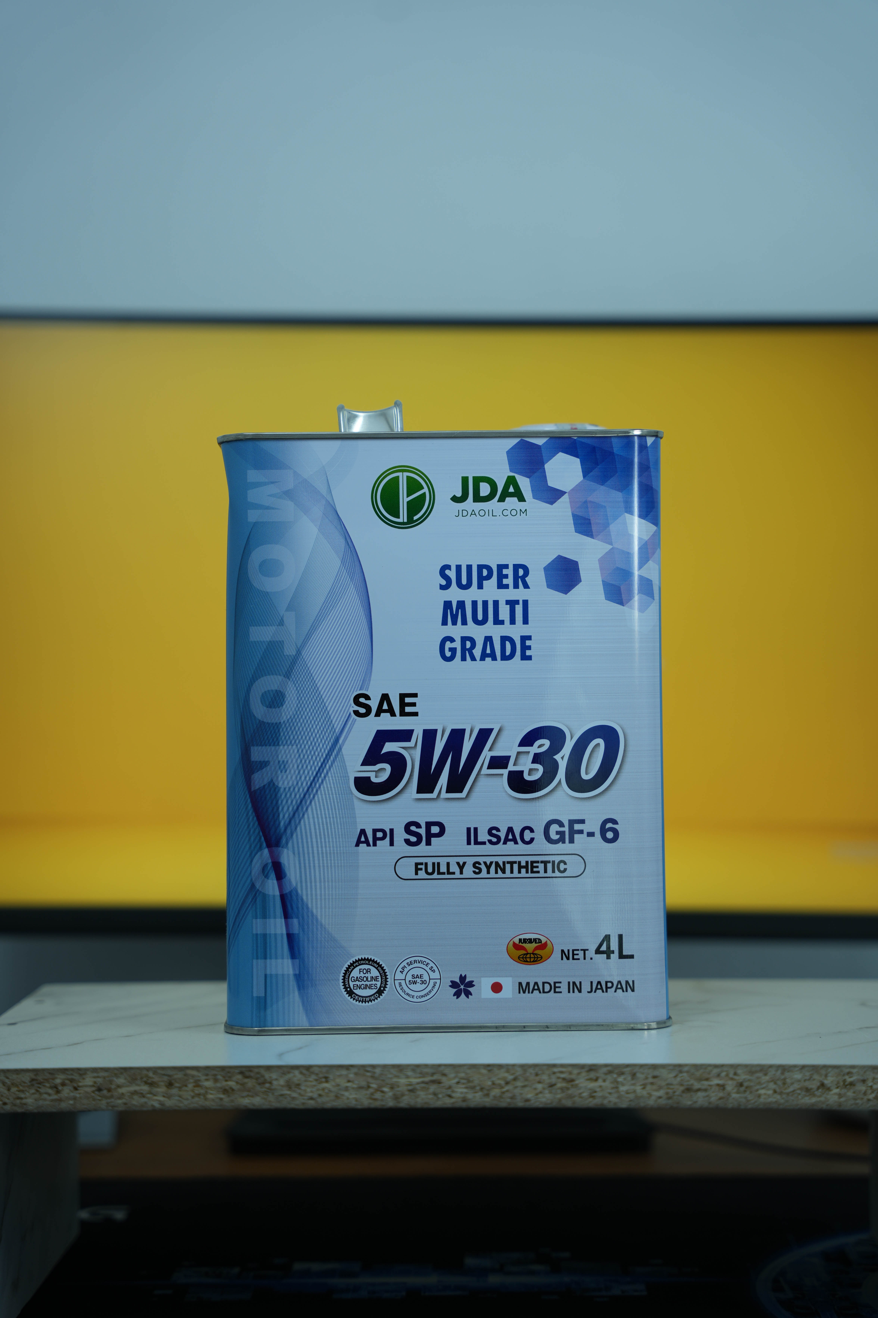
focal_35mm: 70
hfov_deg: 19.5
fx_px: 2561
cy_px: 659
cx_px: 439
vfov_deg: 28.8
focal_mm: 70
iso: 100
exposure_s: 1/80
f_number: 2.8
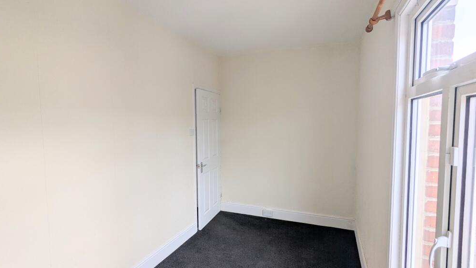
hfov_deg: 92.6
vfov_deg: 61.0
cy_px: 138
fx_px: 227
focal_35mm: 18
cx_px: 240
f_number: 2.2
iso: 23
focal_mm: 2.35
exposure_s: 1/82.1
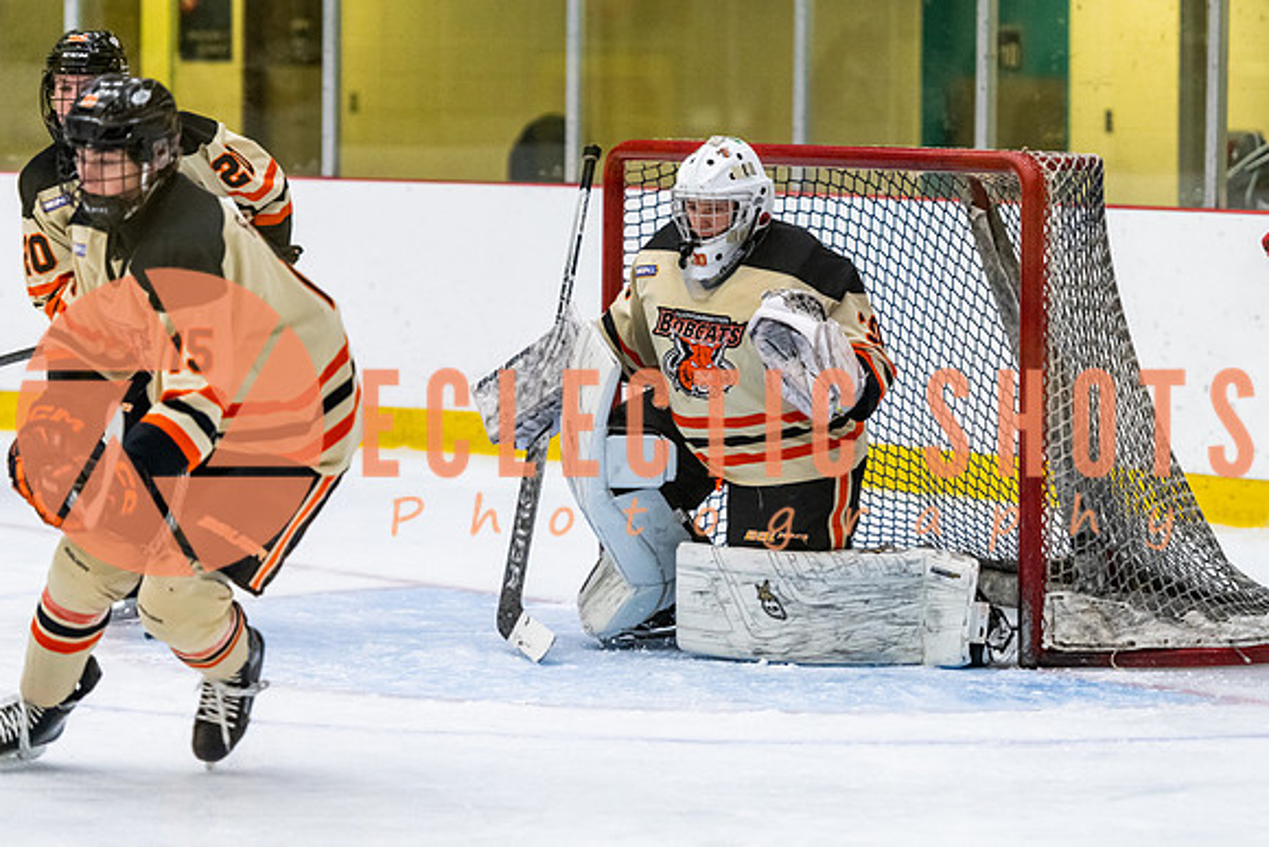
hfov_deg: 11.8
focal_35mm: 173
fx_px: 6115
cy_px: 423
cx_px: 796
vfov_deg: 7.9
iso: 3200
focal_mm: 135
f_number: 2.8
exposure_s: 1/640
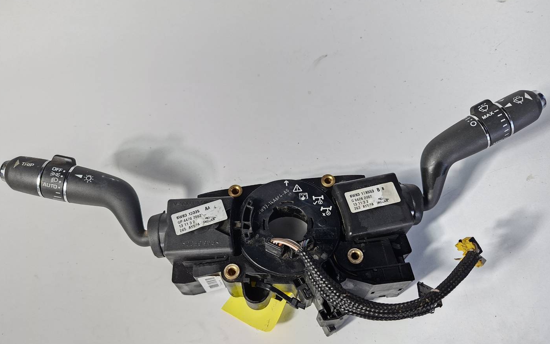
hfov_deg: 72.5
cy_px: 201
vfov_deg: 49.1
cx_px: 277
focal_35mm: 25
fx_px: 375
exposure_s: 1/120
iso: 160
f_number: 1.8
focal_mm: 5.54
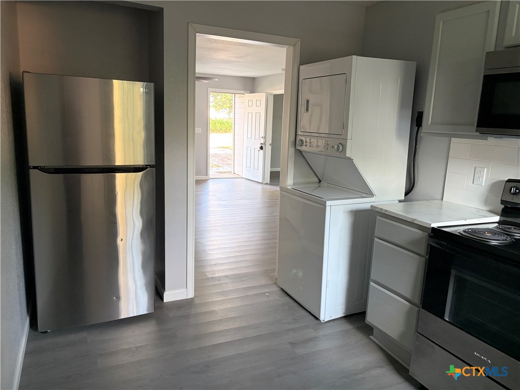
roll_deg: -1.5
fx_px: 391
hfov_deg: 67.3
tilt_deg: -9.7
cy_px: 195
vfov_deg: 53.1
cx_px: 260
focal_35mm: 26
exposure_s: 1/60
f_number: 1.6
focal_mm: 5.96
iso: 250
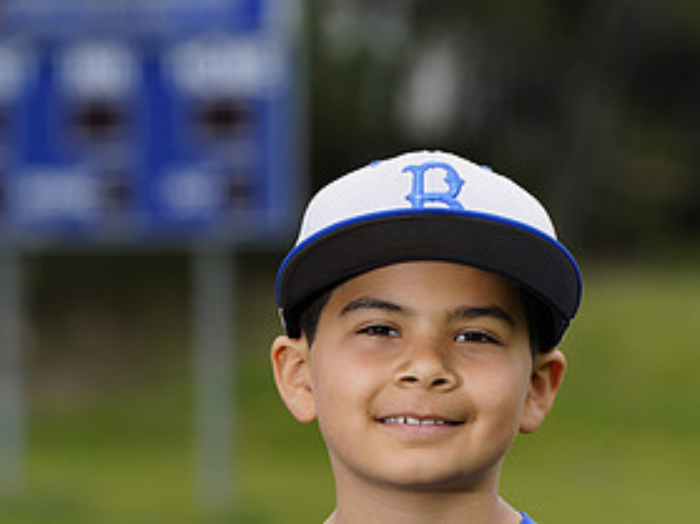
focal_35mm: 400
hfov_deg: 5.0
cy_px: 689
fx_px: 8085
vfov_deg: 3.7
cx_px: 408
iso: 100
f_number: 6.3
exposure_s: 1/250
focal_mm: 200
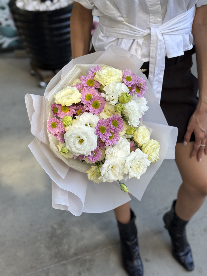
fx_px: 383
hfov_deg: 30.3
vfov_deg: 39.7
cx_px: 104
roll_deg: +0.5
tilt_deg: -34.7
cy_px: 138
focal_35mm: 48
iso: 64
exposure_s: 1/566
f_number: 1.78
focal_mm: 6.76
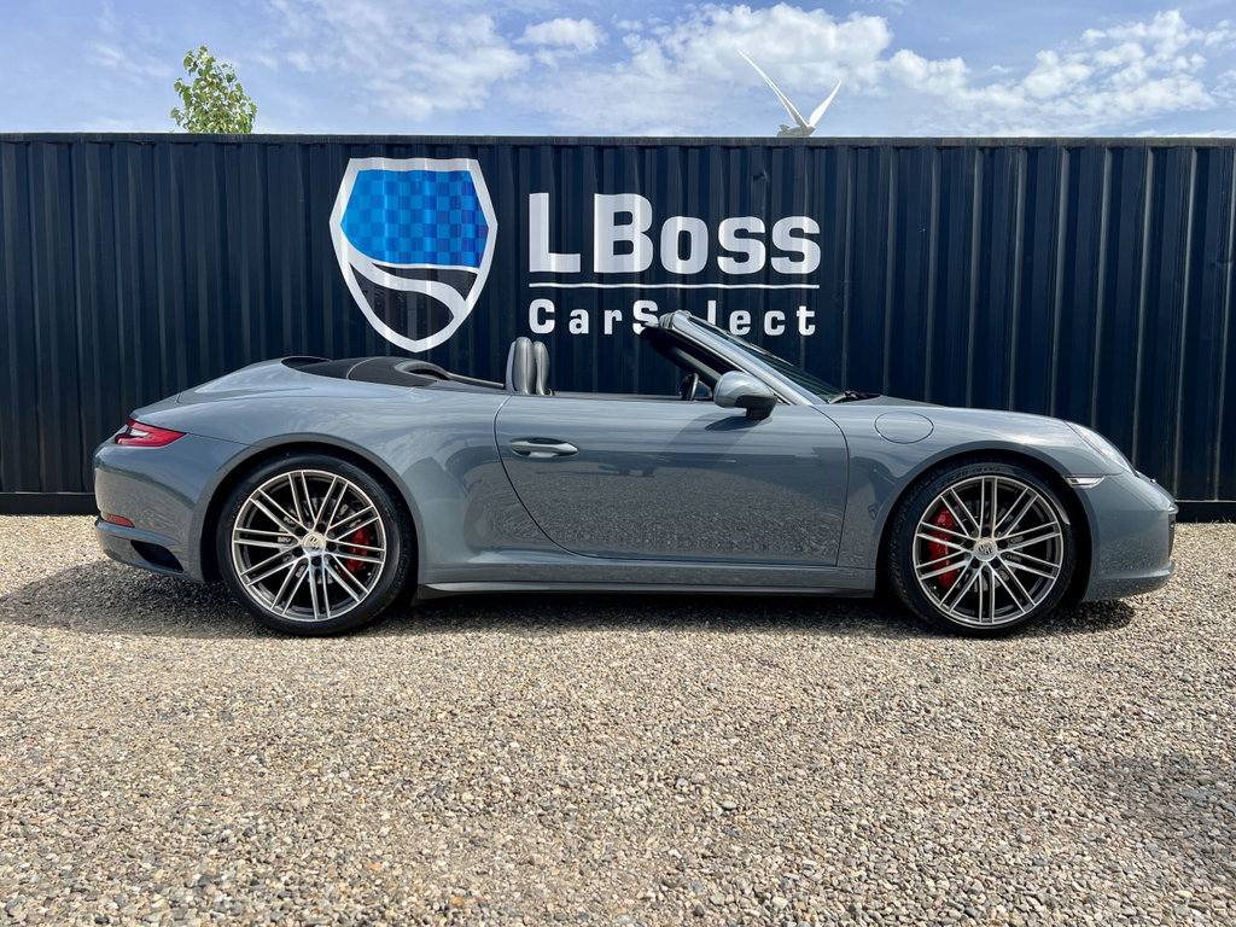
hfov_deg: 67.3
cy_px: 464
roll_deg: -1.4
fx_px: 928
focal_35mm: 26
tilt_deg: -5.0
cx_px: 618
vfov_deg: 53.1
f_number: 1.5
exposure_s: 1/2632
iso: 50
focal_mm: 5.7
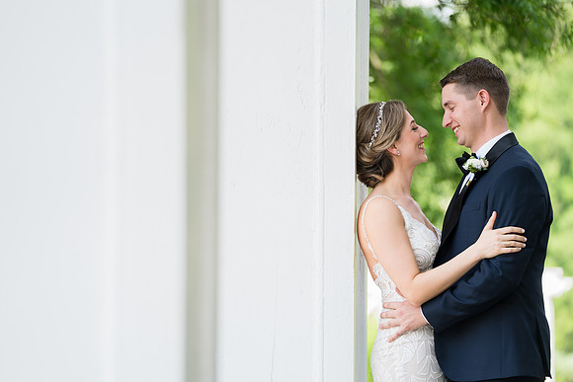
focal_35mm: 163
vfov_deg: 8.4
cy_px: 191
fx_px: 2597
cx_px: 286
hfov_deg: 12.6
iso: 100
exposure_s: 1/200
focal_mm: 156
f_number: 2.8
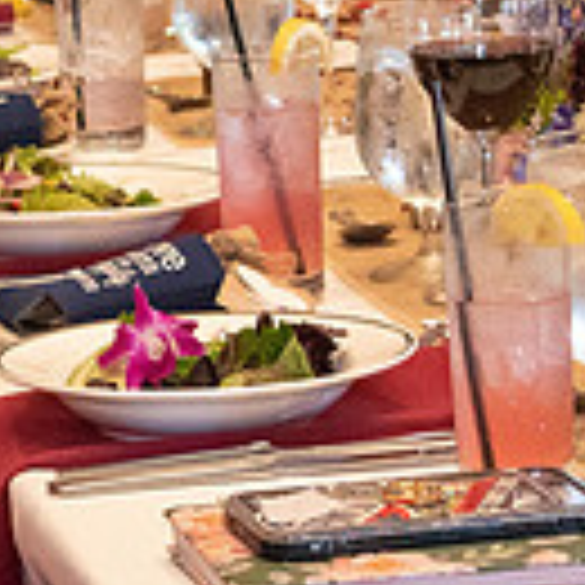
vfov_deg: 5.6
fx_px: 6004
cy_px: 88
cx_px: -369
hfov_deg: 5.5
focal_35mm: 314
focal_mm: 55
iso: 4500
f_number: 5.6
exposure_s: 1/60
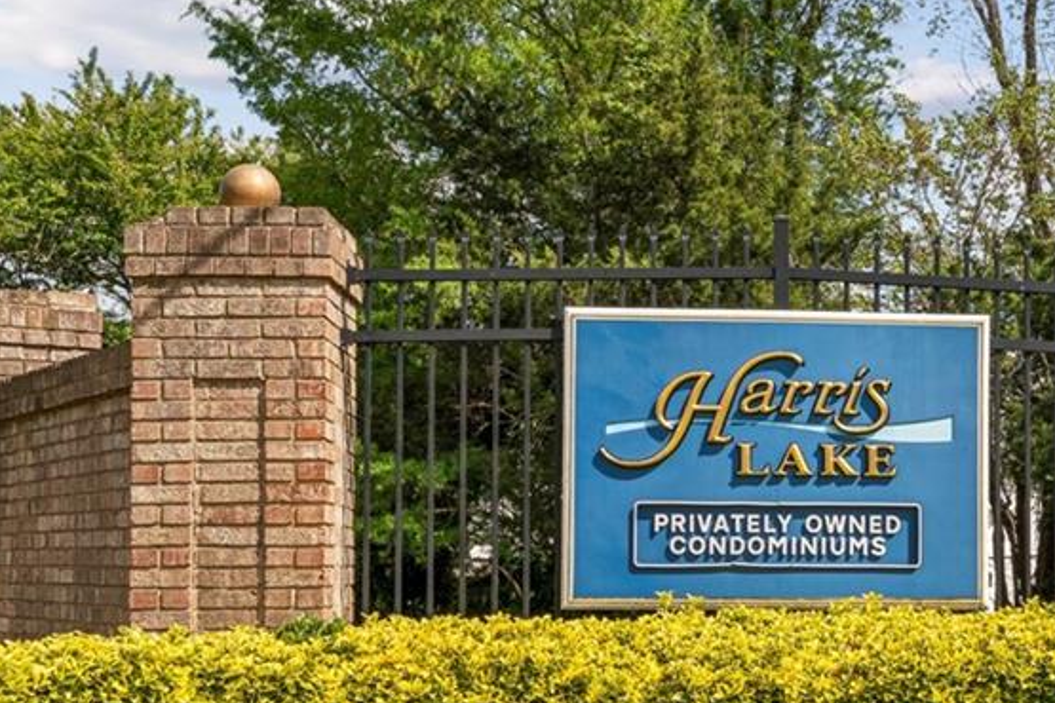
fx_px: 1729
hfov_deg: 33.0
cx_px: 834
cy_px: 470
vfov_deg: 22.9
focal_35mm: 59
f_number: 9
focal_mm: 16
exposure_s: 1/200
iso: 100
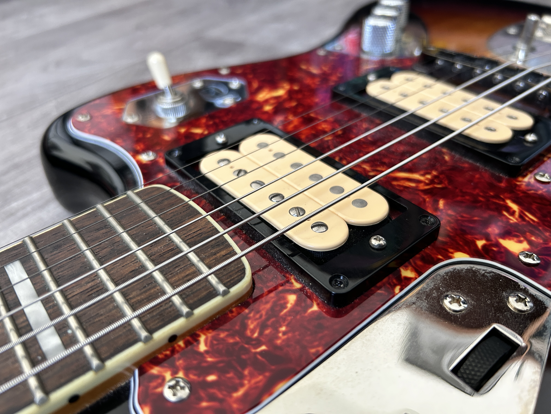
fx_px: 414
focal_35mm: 26
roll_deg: +2.3
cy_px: 207
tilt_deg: -38.2
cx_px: 276
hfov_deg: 67.3
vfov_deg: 53.1
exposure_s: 1/60
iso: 200
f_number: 1.5
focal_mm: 5.7
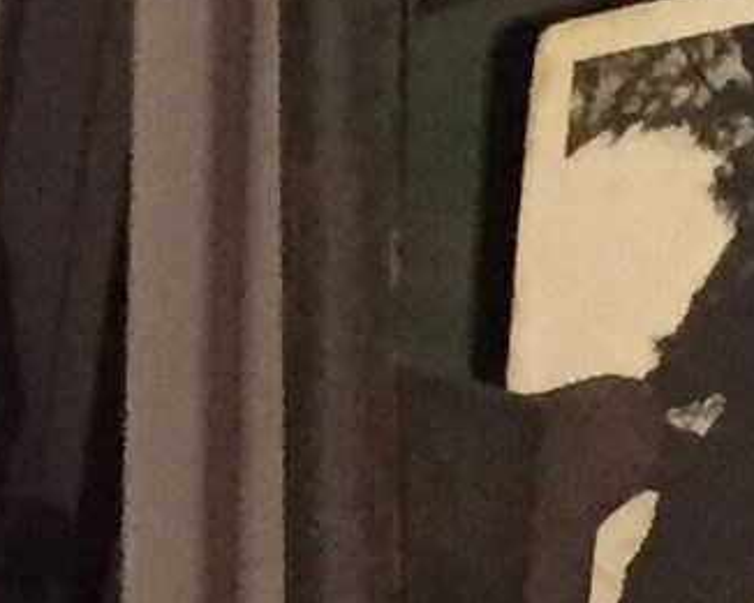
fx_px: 6317
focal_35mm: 283
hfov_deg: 6.1
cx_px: 2503
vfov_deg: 4.8
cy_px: -2049
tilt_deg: +3.5
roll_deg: -1.0
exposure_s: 1/25
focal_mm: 4.15
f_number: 2.2
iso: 250
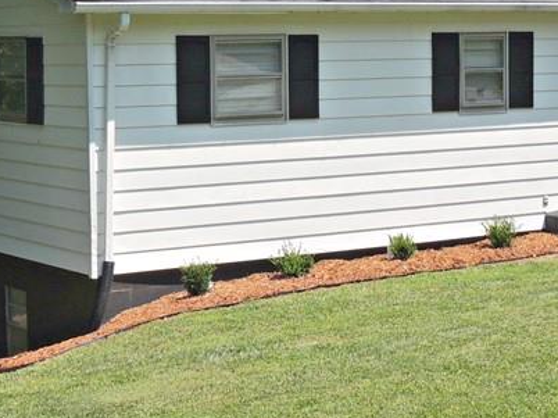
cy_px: 158
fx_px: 1643
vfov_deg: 14.5
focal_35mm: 102
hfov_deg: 19.1
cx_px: 437
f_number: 3.3
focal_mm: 7.1
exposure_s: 1/1000
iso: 100
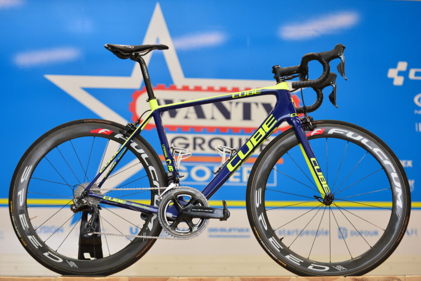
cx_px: 210
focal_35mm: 70
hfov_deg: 28.8
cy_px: 140
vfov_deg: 19.5
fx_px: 819
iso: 1000
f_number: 2.8
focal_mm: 70
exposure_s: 1/250
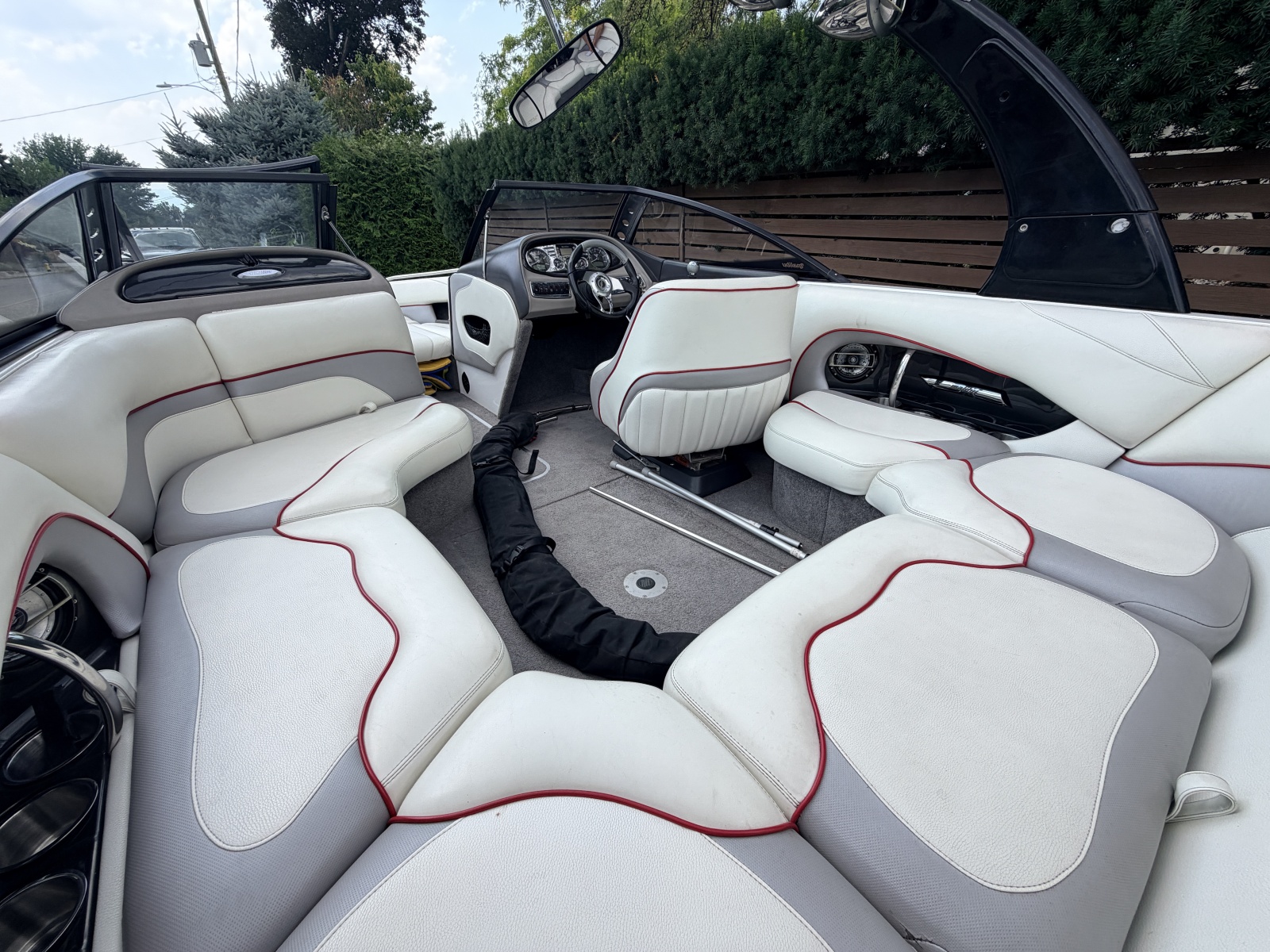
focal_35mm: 14
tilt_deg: -26.9
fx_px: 514
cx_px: 635
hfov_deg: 102.1
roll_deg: +0.6
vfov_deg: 85.7
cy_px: 476
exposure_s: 1/760
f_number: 2.2
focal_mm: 2.22
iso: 40
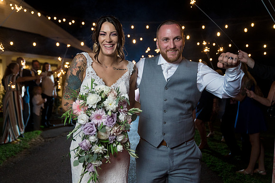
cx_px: 135
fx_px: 268
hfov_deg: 54.4
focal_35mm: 35
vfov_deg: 37.8
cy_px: 91
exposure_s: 1/200
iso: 2000
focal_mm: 34
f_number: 2.8
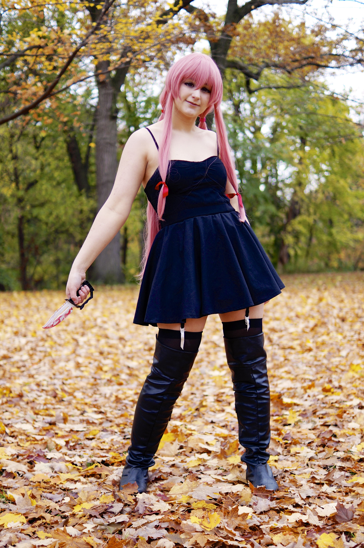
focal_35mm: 52
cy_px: 274
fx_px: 798
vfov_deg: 37.9
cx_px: 182
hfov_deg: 25.7
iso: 100
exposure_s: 1/640
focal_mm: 35
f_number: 1.8
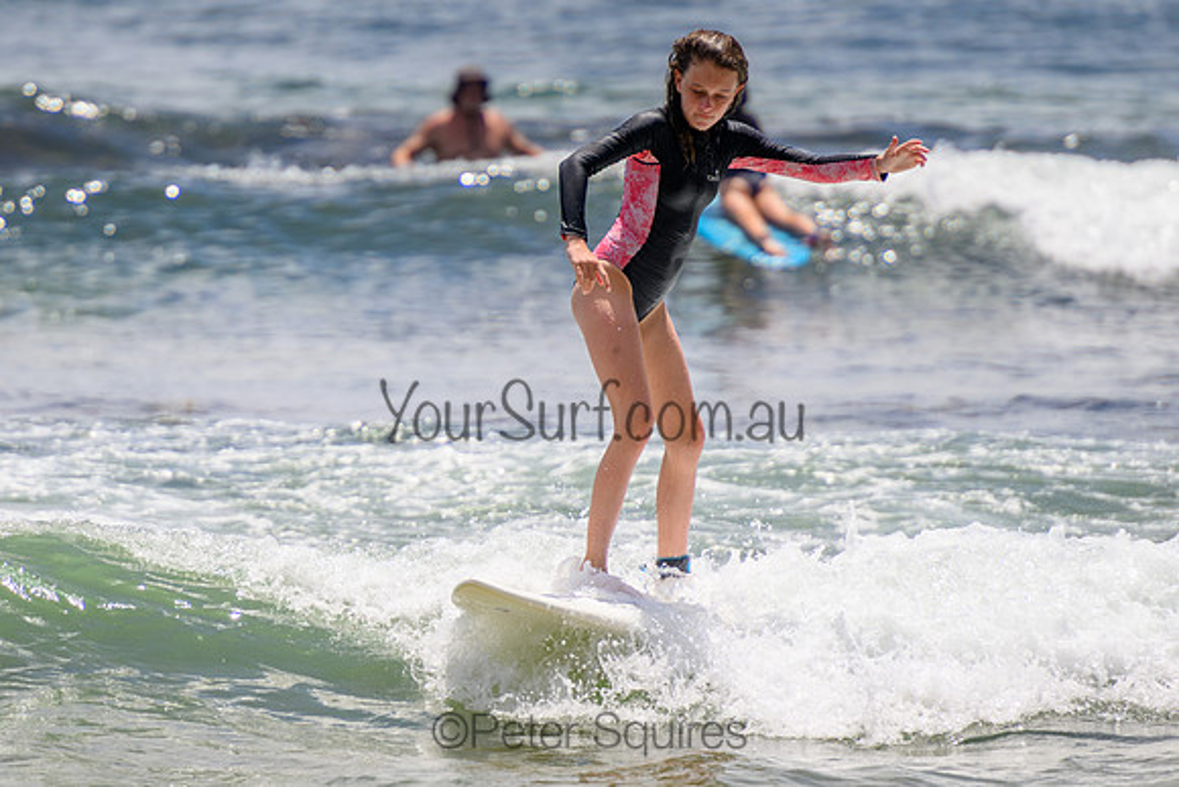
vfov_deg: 2.5
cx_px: 369
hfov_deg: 3.7
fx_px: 18012
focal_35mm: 550
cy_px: 366
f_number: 5.6
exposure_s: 1/2000
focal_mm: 400
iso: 250
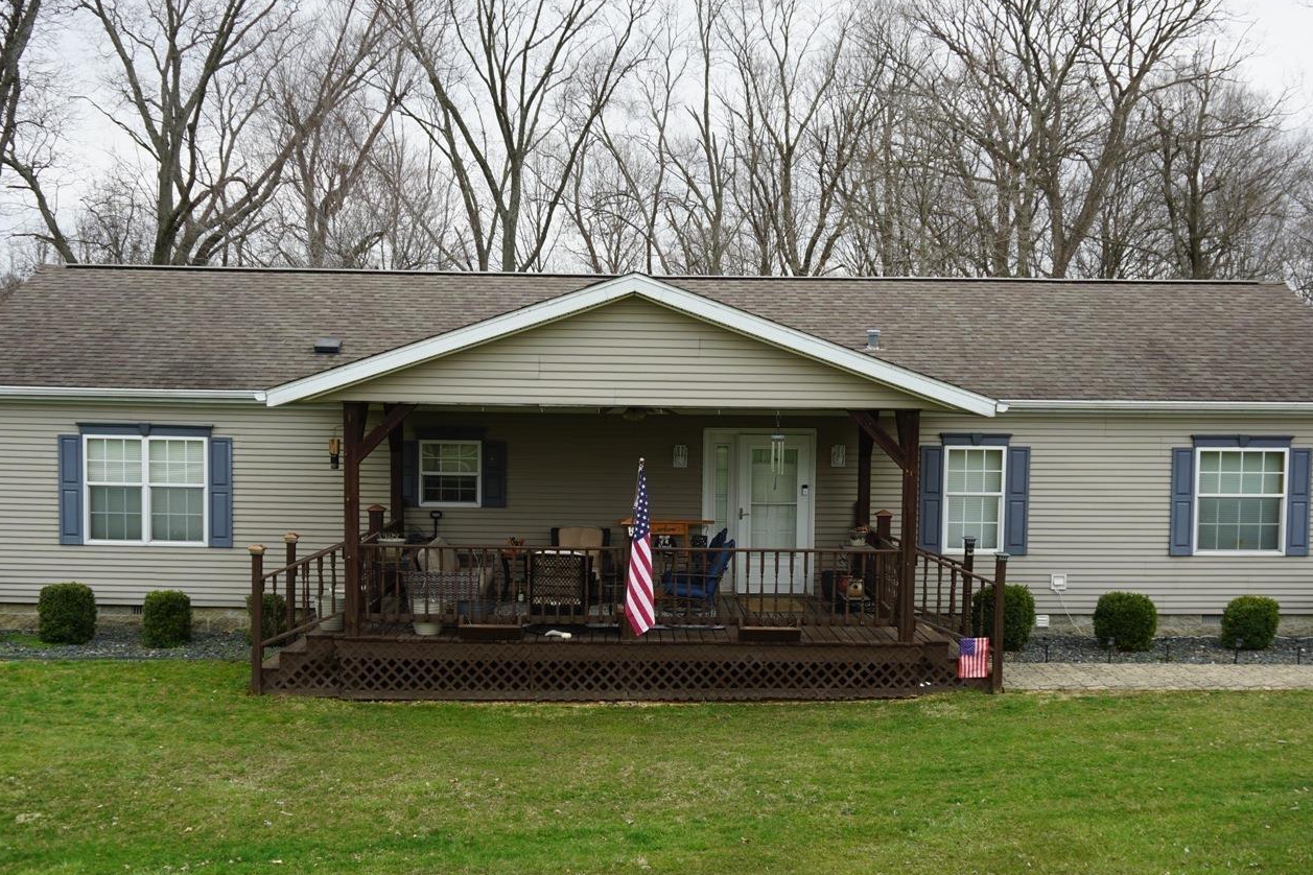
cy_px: 500
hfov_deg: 46.4
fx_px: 1532
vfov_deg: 31.8
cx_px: 663
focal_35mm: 42
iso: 100
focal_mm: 22
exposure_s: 1/60
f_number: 5
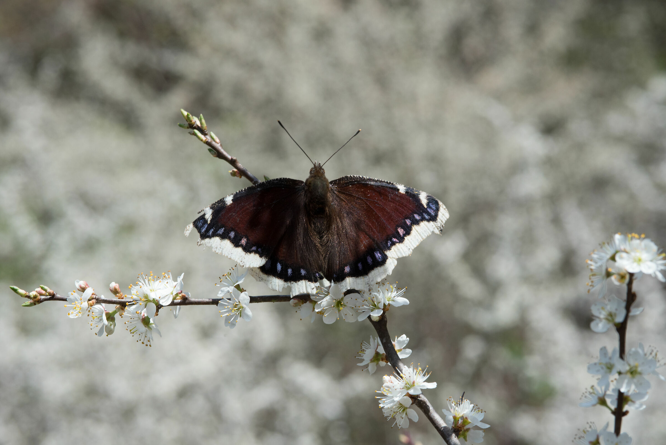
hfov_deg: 19.4
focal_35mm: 105
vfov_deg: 13.1
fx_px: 1943
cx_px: 333
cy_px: 222
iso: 800
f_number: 16
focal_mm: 105
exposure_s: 1/400
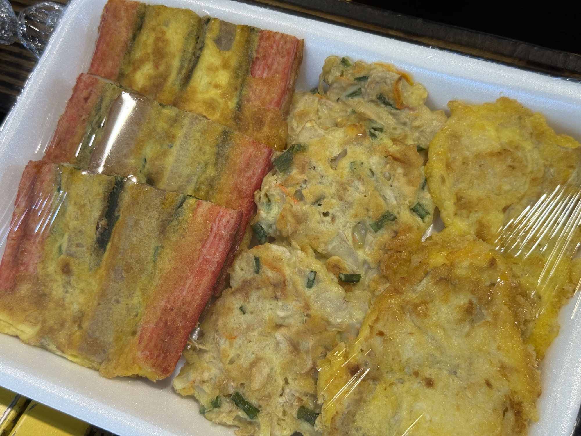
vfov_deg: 30.3
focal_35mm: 48
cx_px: 290
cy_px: 218
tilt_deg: -53.9
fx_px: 806
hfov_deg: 39.7
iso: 64
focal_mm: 6.76
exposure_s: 1/120
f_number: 1.78
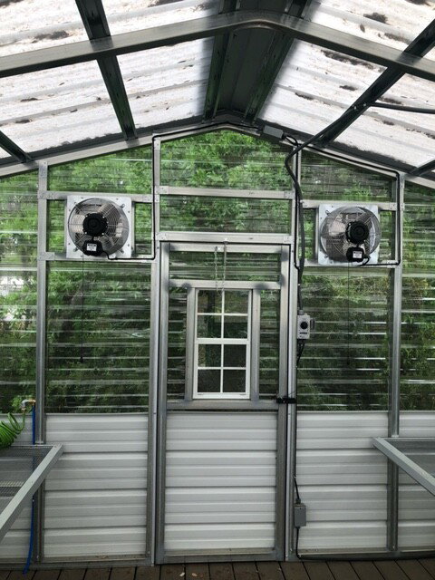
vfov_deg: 63.4
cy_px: 290
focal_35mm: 28
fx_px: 469
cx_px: 218
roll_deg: -0.2
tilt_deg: +3.1
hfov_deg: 49.7
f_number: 1.8
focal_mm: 3.99
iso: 20
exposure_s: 1/204
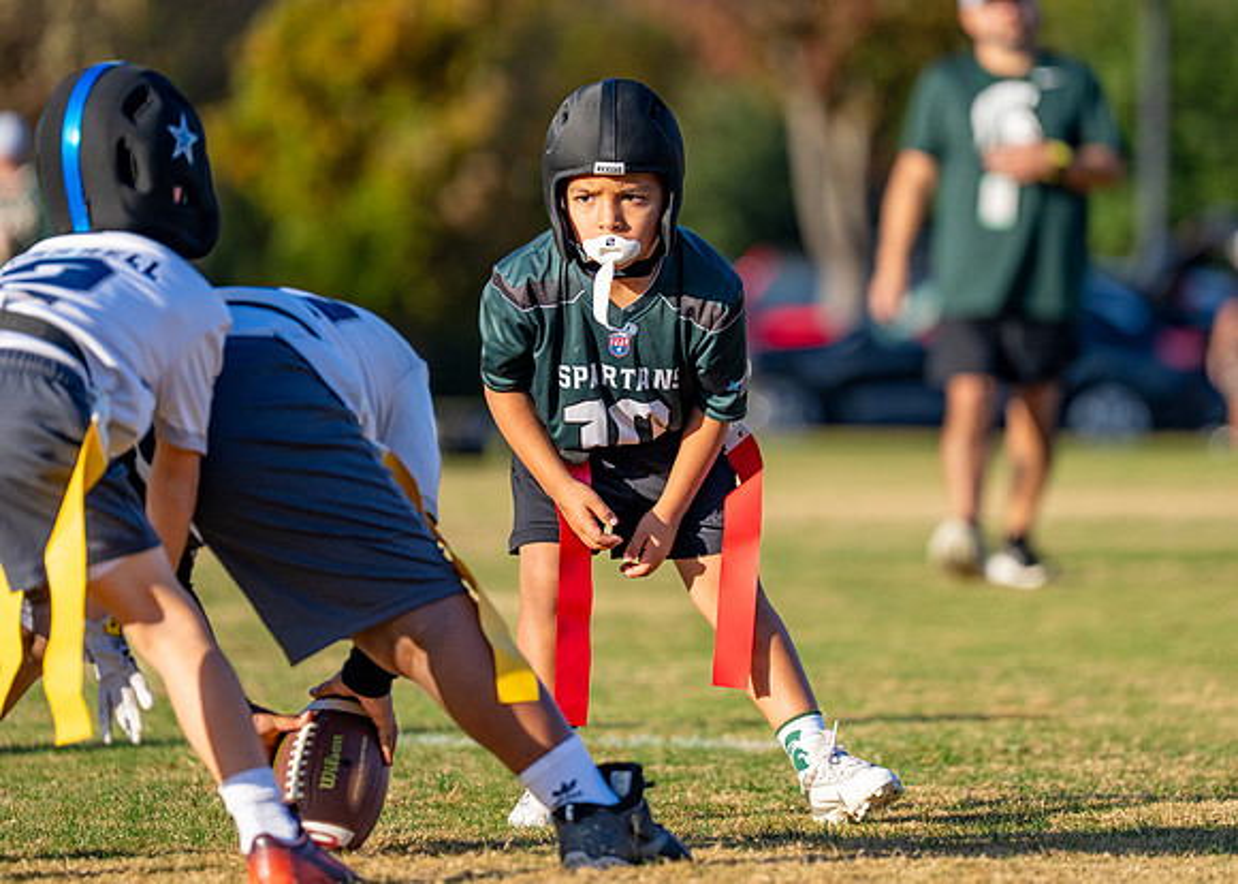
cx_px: 724
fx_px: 9800
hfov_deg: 7.2
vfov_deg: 5.2
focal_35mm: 279
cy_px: 311
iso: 200
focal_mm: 200
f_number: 2.8
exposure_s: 1/3200
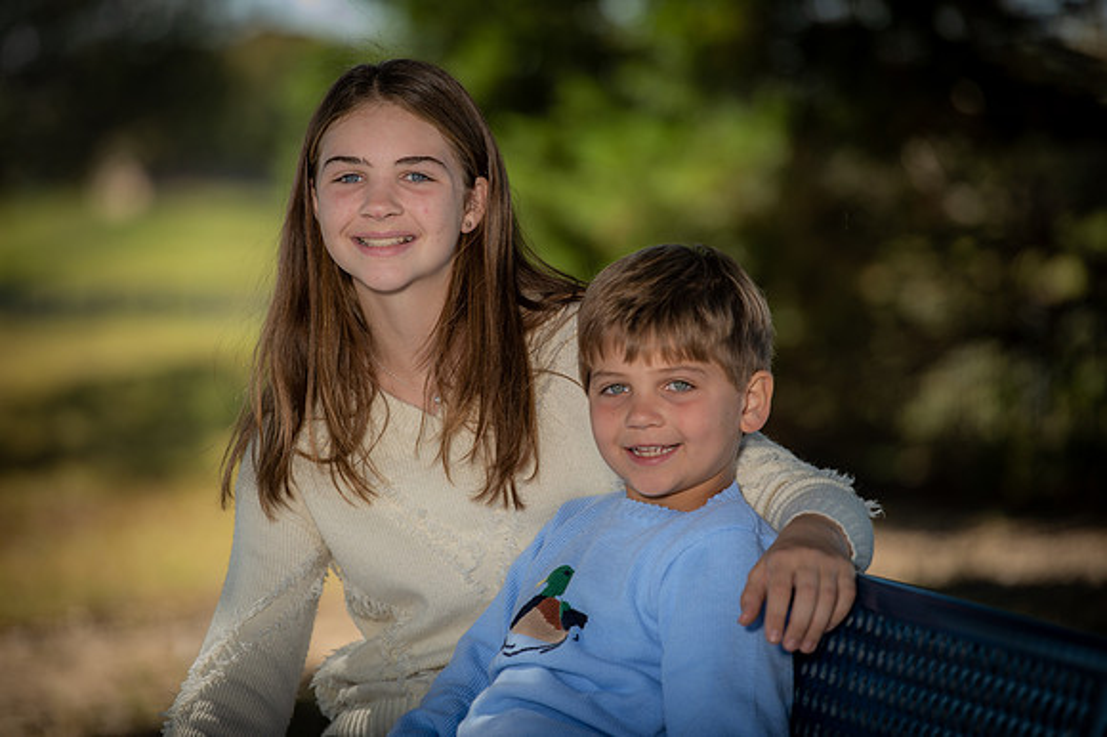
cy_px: 368
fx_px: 5839
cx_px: 554
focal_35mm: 190
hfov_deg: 10.8
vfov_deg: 7.2
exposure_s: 1/250
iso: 50
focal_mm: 190
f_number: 3.5
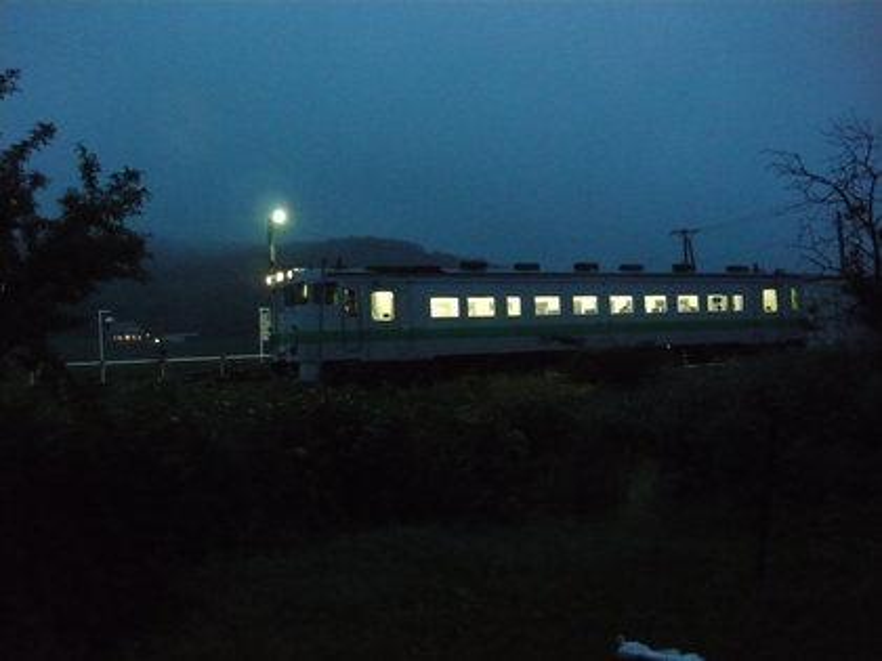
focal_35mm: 33
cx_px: 441
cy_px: 330
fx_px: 841
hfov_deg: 55.4
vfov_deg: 42.9
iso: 800
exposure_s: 1/8
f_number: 2.8
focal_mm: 5.5
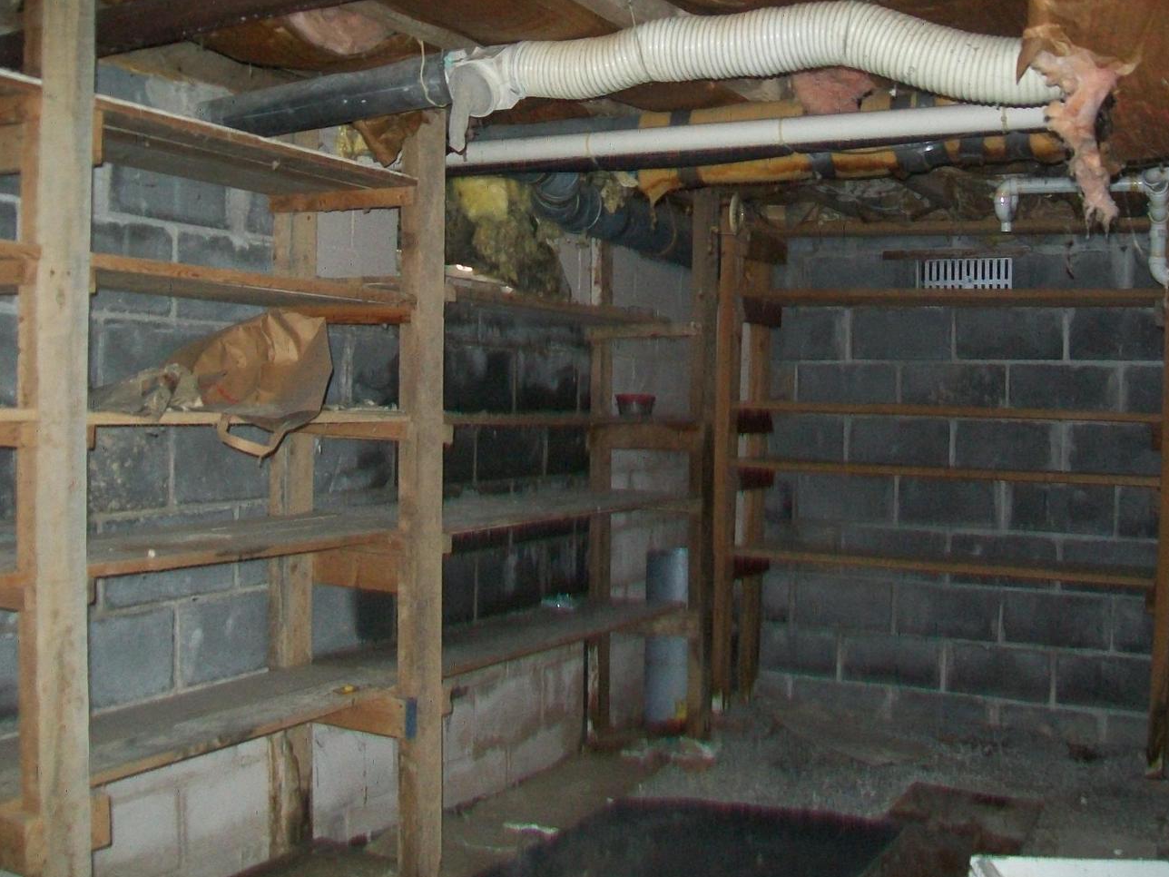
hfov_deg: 48.9
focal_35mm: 38
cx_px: 624
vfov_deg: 37.7
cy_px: 458
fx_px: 1283
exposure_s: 1/60
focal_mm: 6.1
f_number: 2.7
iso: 160
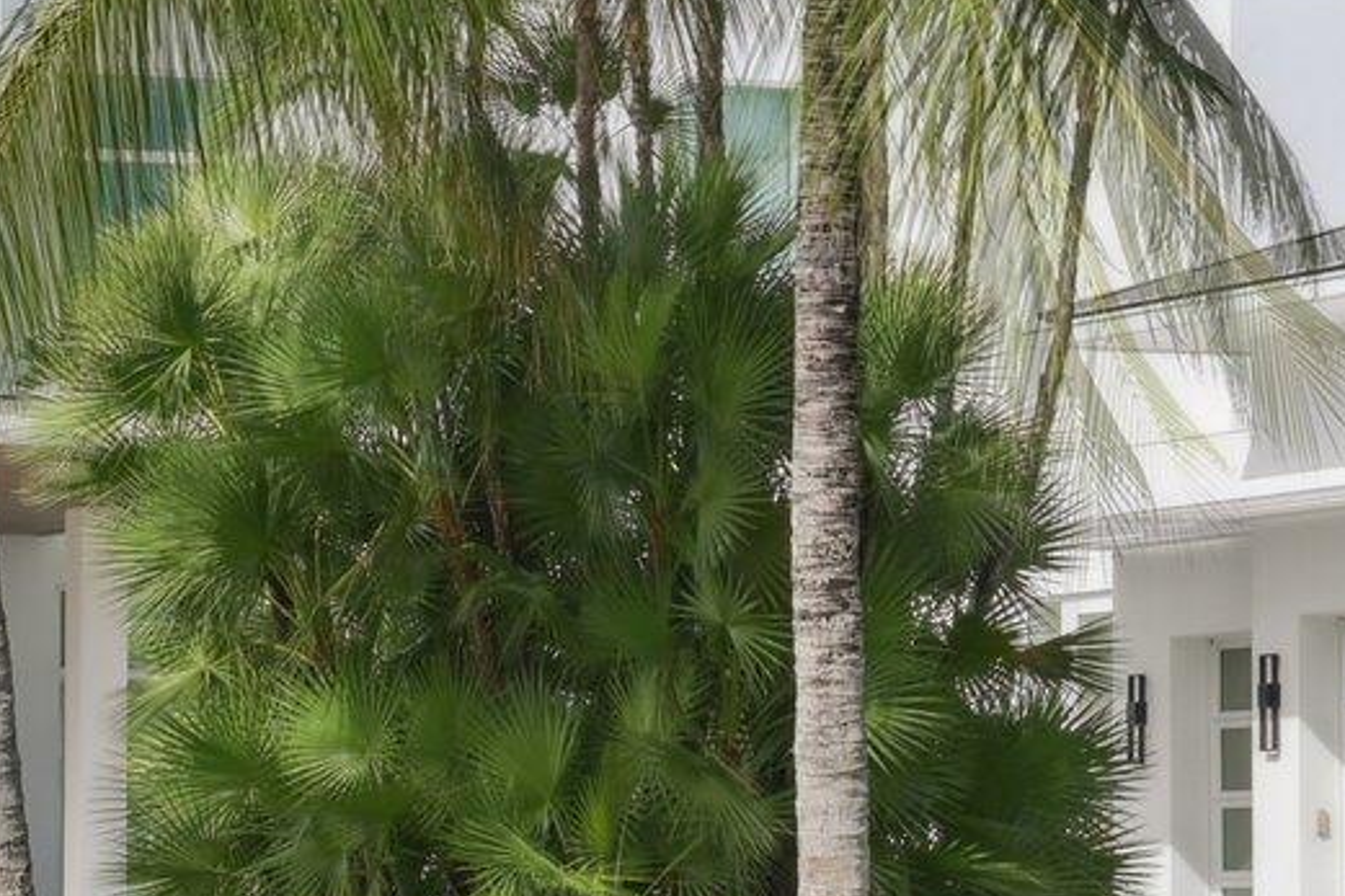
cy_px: 125
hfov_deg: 11.8
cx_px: 93
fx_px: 6461
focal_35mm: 173
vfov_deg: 7.9
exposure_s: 1/500
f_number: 11
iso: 400
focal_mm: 44
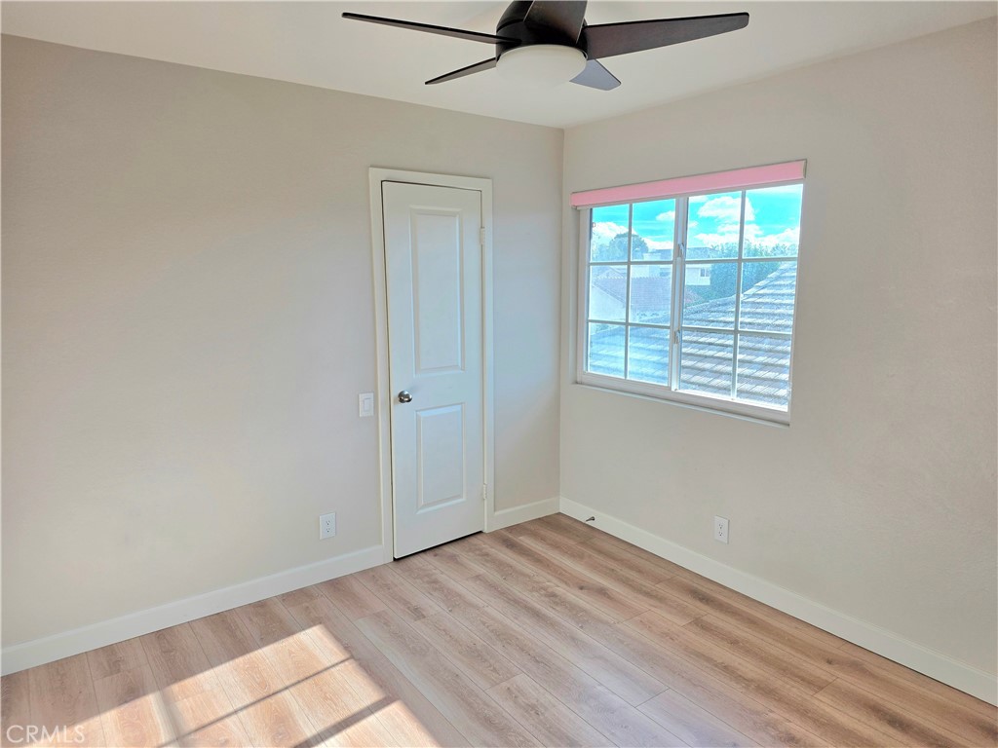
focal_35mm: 23
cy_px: 374
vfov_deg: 58.9
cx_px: 499
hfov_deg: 73.9
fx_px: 663
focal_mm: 6.25
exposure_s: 1/1667
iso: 80
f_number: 1.7
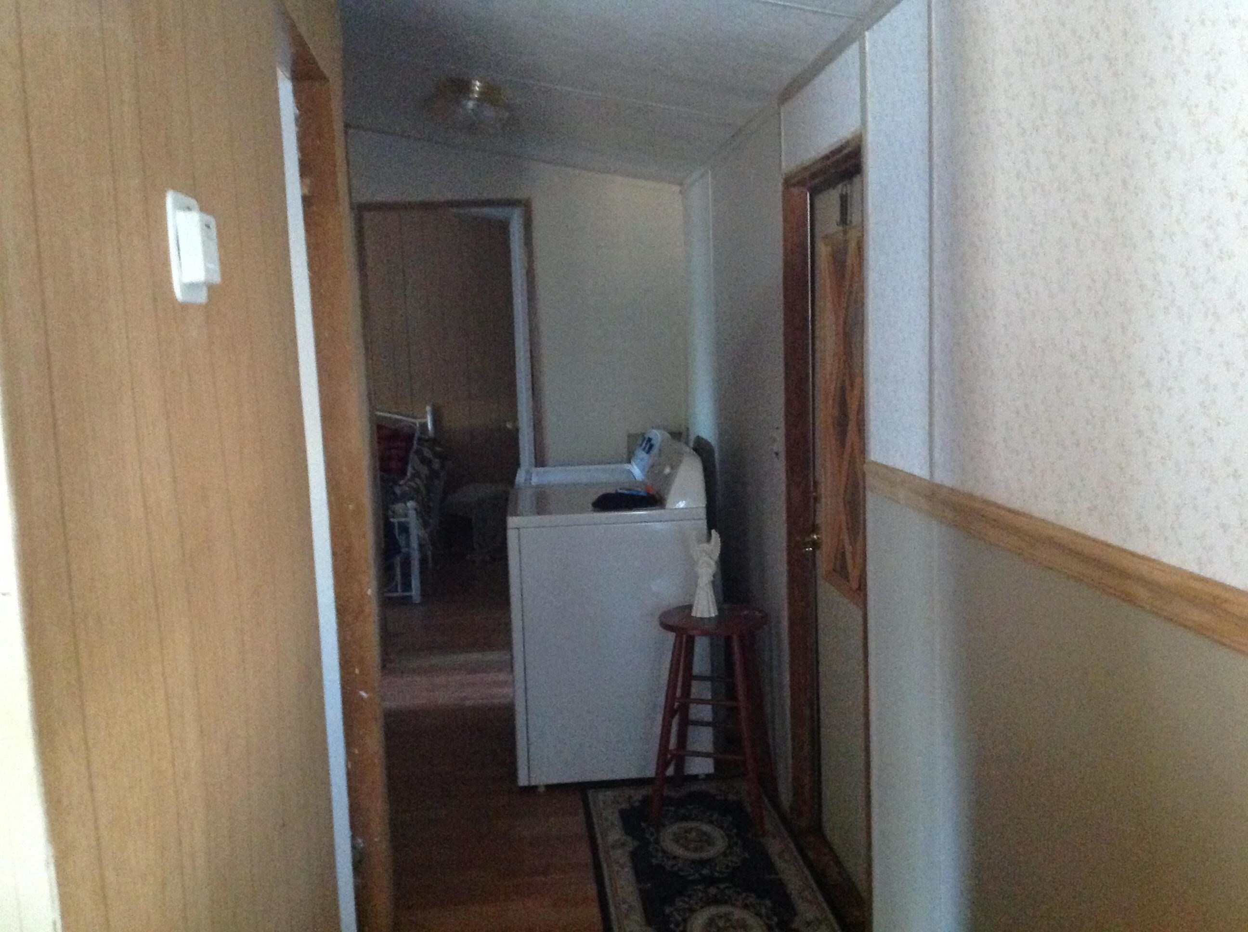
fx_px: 1260
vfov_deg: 40.6
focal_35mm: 35
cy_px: 466
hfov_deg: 52.7
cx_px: 624
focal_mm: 4.28
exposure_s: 1/15
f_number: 2.4
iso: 800
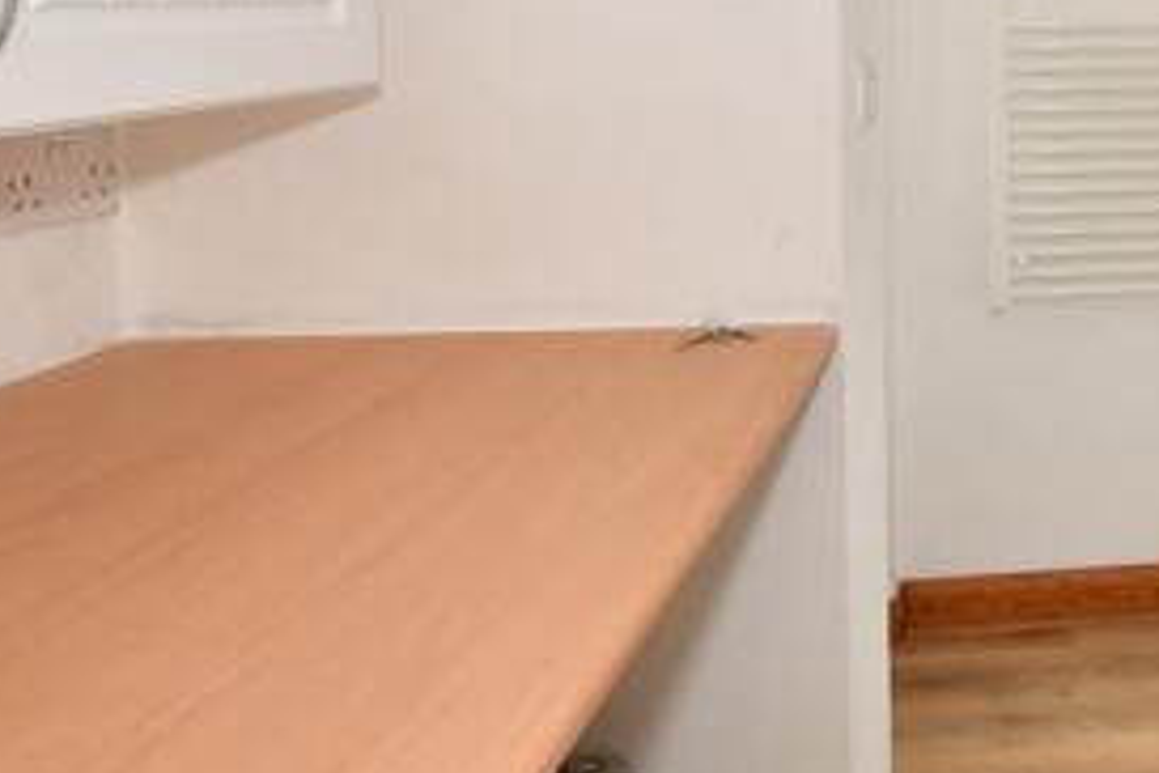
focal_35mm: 36
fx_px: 1159
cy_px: 23
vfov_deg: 34.0
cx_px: 1291
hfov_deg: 41.6
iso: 160
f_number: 8
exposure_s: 1
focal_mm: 10
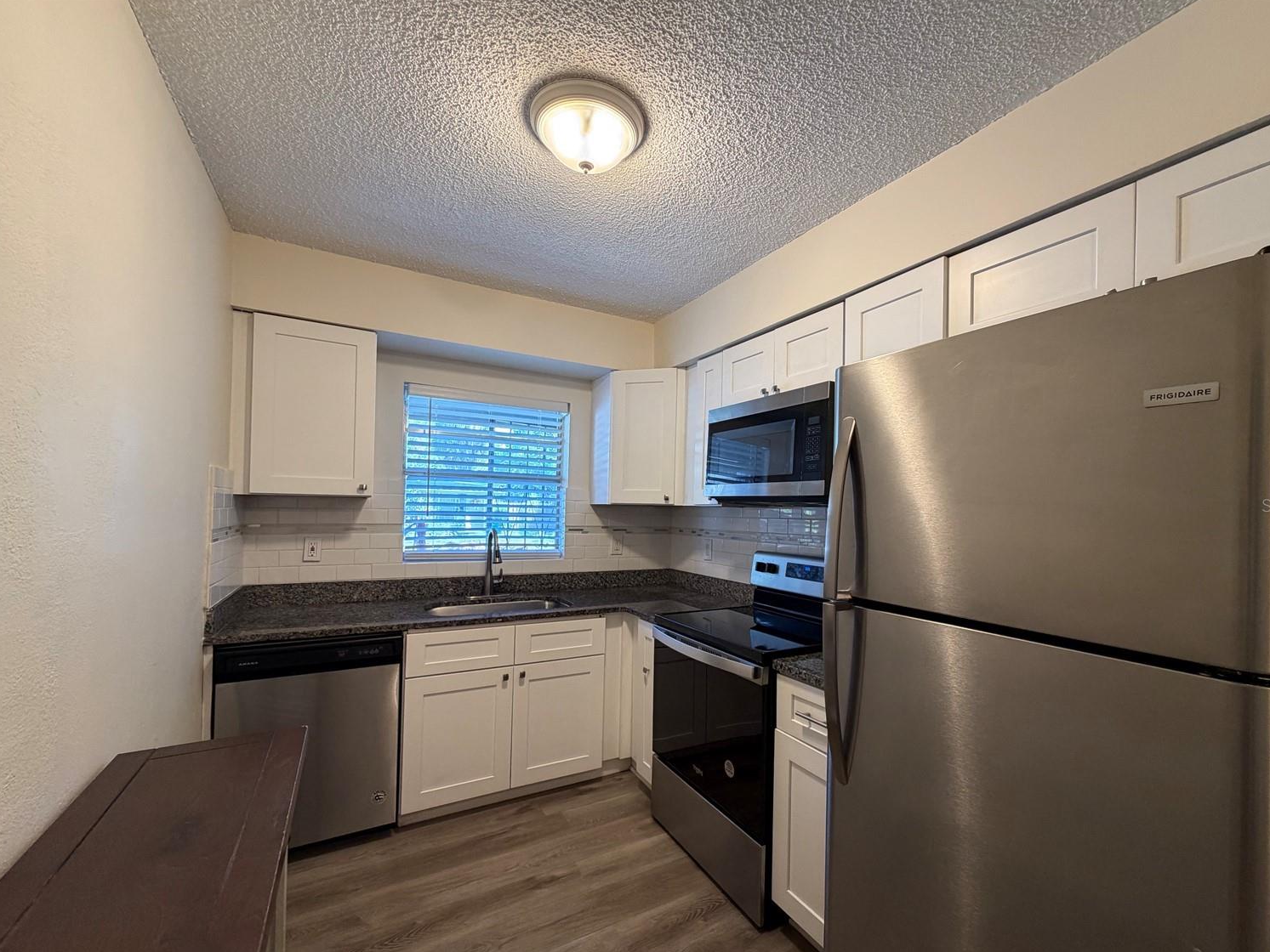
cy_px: 505
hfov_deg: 98.1
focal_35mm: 15
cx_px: 662
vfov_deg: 81.7
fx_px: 550
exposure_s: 1/60
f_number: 2.2
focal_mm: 2.22
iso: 160
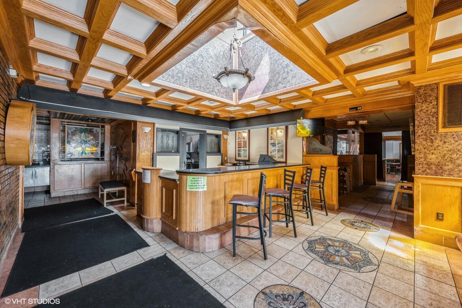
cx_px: 231
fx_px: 180
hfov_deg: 104.2
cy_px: 154
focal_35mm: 14
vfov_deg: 81.3
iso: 200
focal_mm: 14
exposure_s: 1/3
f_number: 11
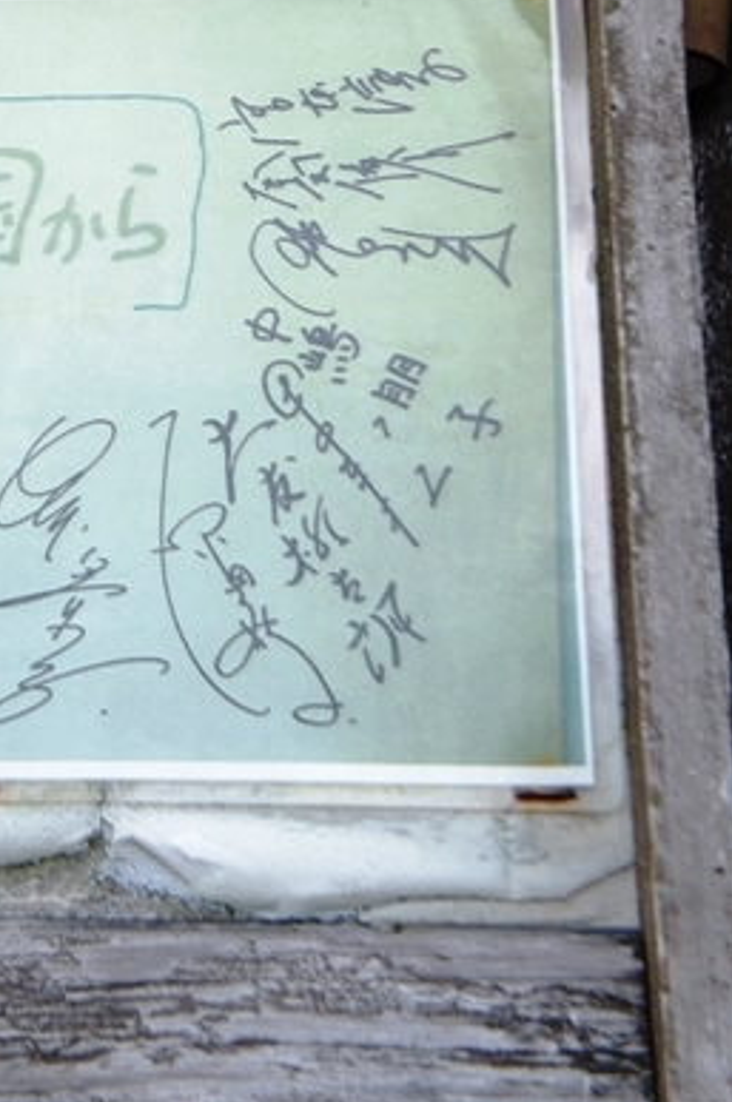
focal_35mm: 124
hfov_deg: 10.9
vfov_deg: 16.2
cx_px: -20
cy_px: -23
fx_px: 3792
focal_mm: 40
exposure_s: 1/320
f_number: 6.3
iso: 200
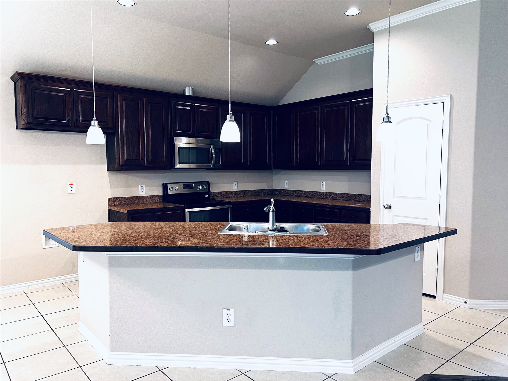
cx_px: 254
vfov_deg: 53.1
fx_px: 382
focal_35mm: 26
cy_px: 190
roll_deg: -0.2
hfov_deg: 67.3
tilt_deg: -3.9
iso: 160
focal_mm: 5.7
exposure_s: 1/60
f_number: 1.5
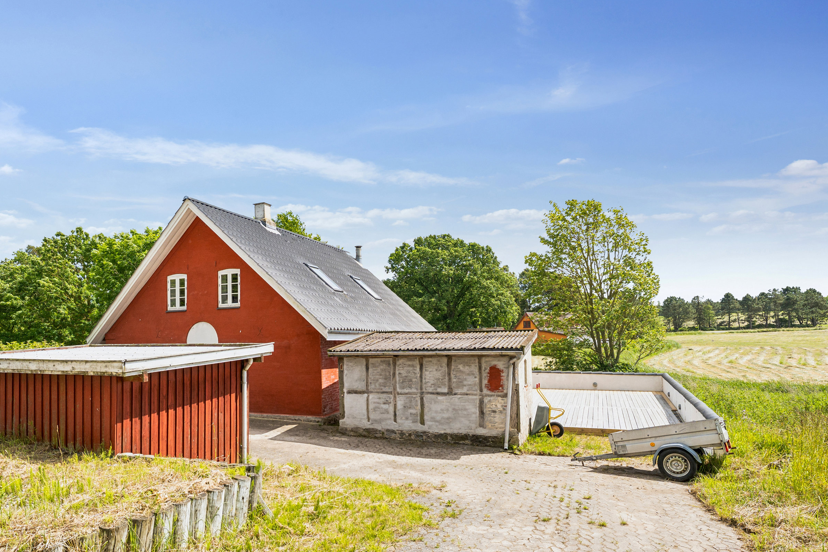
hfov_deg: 79.8
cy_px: 329
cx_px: 326
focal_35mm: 21
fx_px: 486
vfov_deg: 58.8
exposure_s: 1/1000
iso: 800
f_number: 8
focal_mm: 16.9
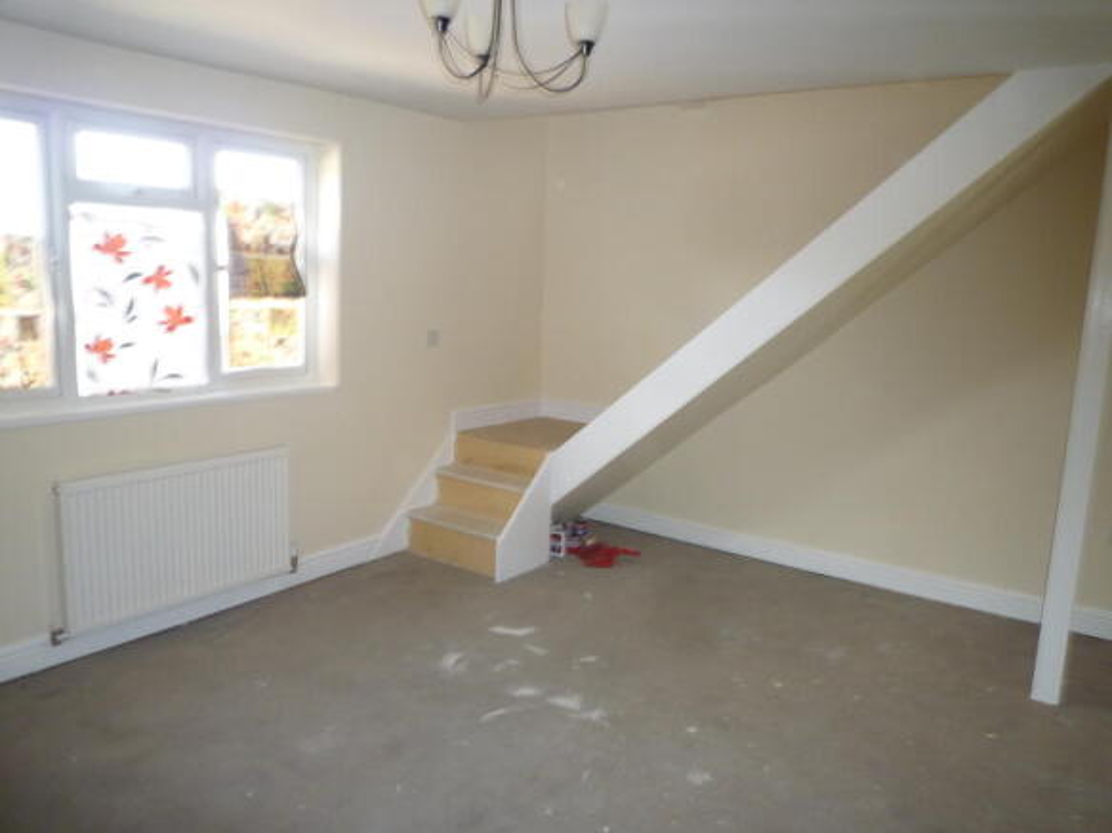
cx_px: 556
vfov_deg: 54.9
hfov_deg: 69.4
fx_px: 803
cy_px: 416
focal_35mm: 25
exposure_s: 1/30
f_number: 2.8
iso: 200
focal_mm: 4.4
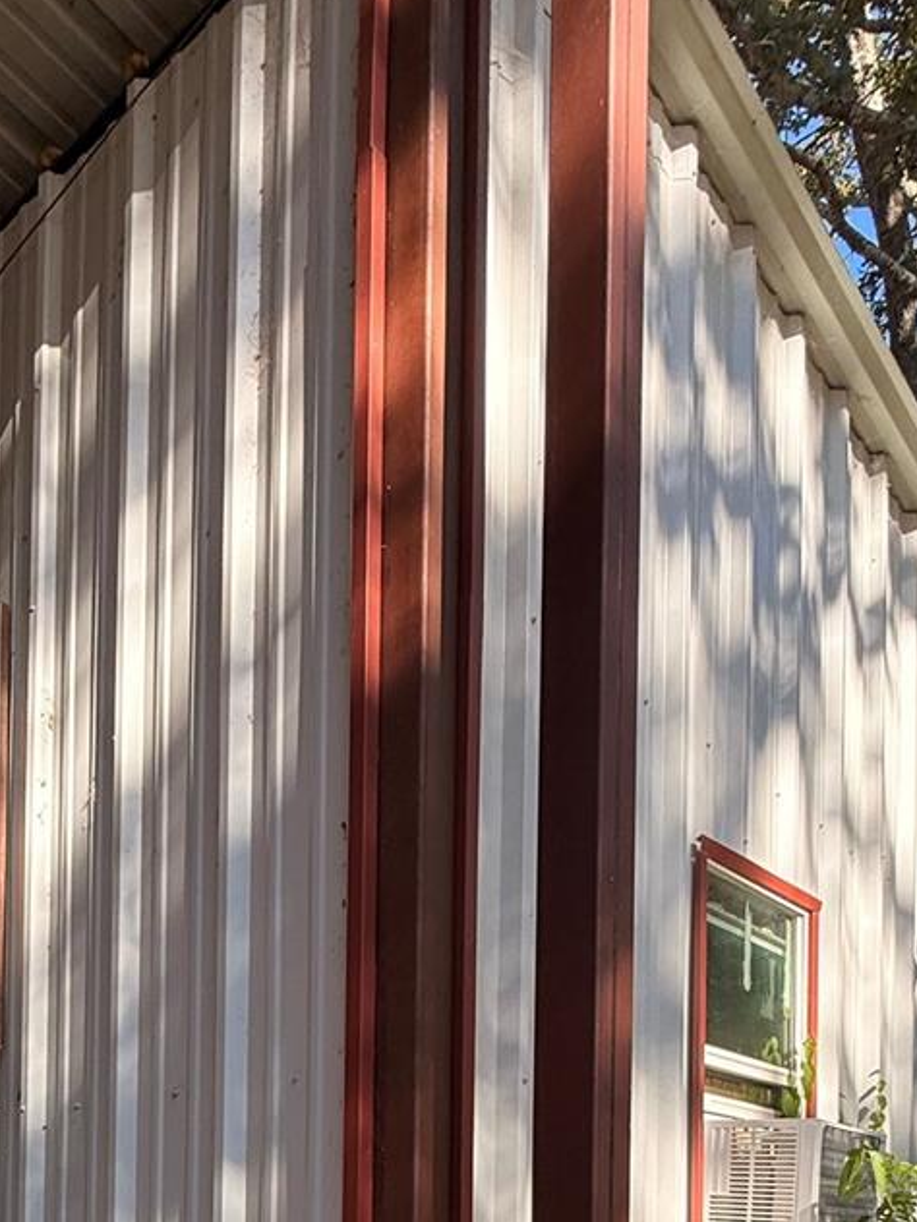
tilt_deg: +1.1
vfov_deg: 45.5
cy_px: 1224
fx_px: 1201
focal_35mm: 34
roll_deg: -1.6
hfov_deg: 40.1
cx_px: 180
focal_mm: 2.22
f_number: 2.2
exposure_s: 1/318
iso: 64
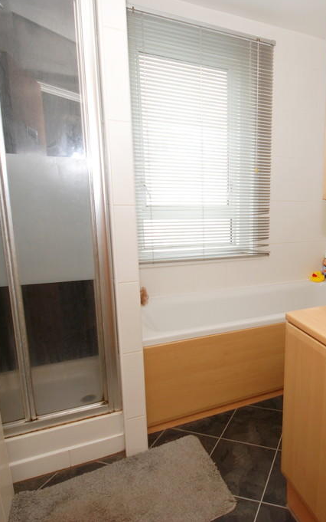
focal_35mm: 23
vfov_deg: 77.1
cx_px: 270
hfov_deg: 49.3
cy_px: 260
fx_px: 327
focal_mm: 10
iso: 200
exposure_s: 1/60
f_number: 4
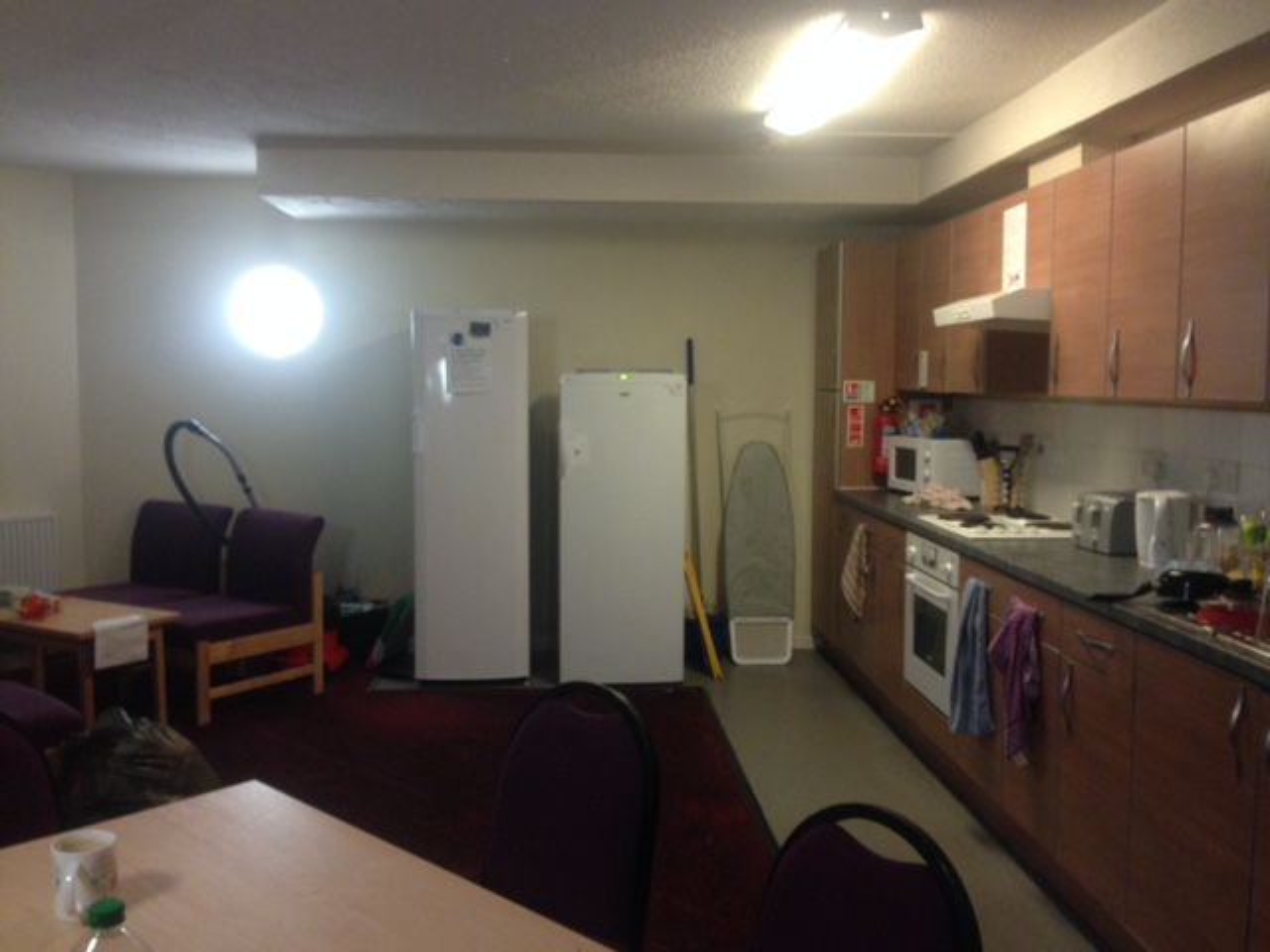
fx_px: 1211
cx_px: 635
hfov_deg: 55.4
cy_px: 476
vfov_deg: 42.9
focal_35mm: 33
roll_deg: +0.1
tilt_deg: -4.4
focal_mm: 4.12
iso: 160
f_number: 2.4
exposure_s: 1/20
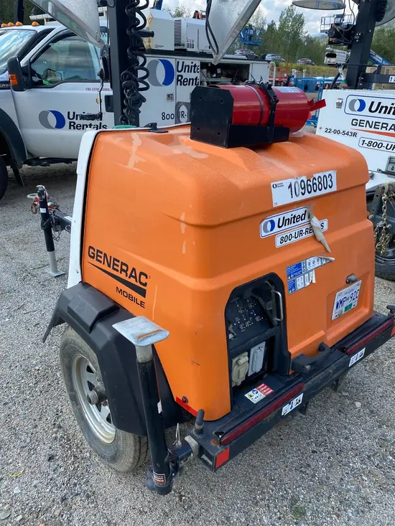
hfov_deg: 53.1
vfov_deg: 67.3
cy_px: 263
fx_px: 395
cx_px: 198
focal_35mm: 26
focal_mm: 4.25
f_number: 1.8
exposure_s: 1/782
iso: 32
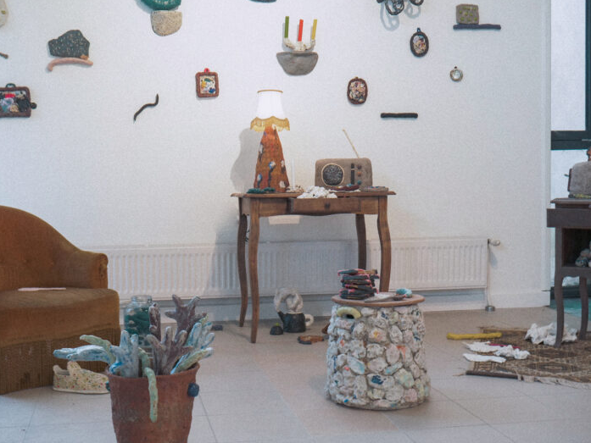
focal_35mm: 47
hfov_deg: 40.3
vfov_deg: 30.9
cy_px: 219
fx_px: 803
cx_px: 249
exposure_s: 1/100
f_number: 4
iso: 400
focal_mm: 16
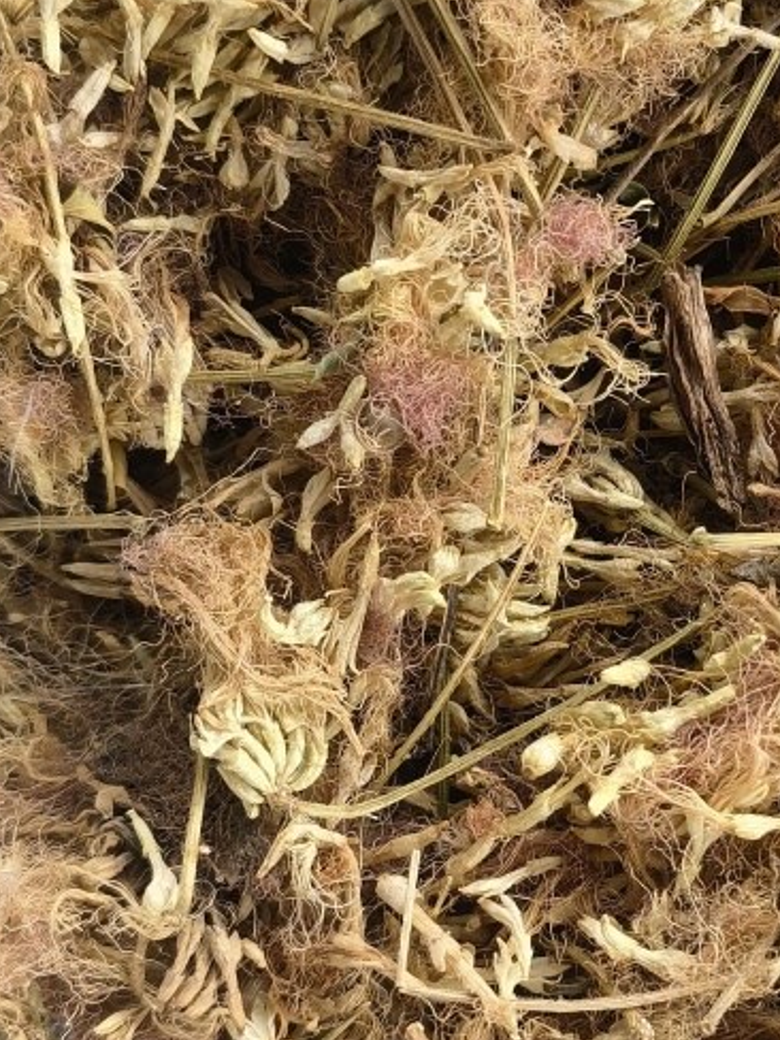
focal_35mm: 59
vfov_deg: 32.7
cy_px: 474
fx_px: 1773
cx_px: 720
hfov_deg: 24.0
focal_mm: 5.54
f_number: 1.8
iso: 400
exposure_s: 1/166
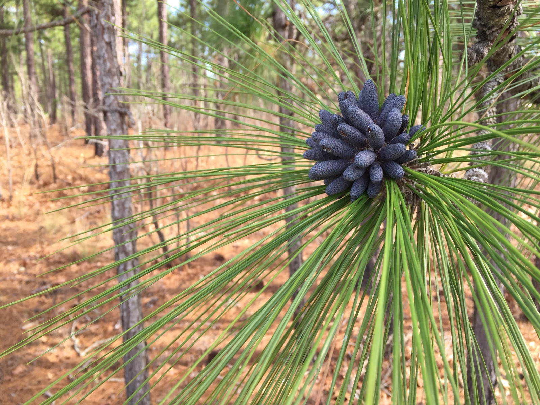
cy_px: 202
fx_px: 452
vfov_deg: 48.2
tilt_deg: -9.4
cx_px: 270
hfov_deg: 61.7
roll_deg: +0.4
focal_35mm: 29
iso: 32
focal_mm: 4.15
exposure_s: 1/211
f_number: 2.2
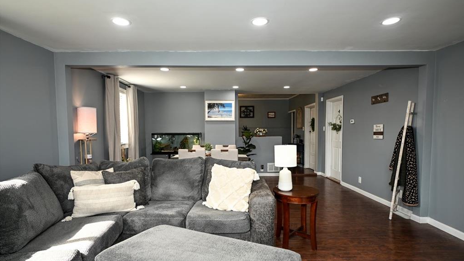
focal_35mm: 19
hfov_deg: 89.6
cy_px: 144
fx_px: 234
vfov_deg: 58.2
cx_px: 232
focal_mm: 12
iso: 200
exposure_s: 1/60
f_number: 4
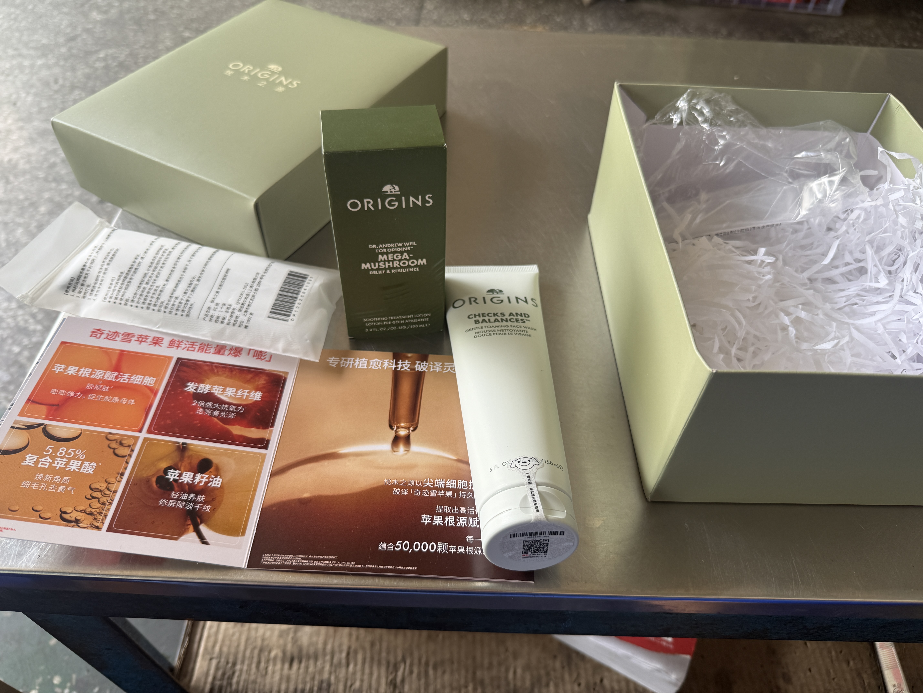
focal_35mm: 24
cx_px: 462
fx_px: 640
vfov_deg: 56.8
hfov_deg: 71.6
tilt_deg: -48.9
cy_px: 346
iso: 80
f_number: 1.78
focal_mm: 6.76
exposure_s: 1/121
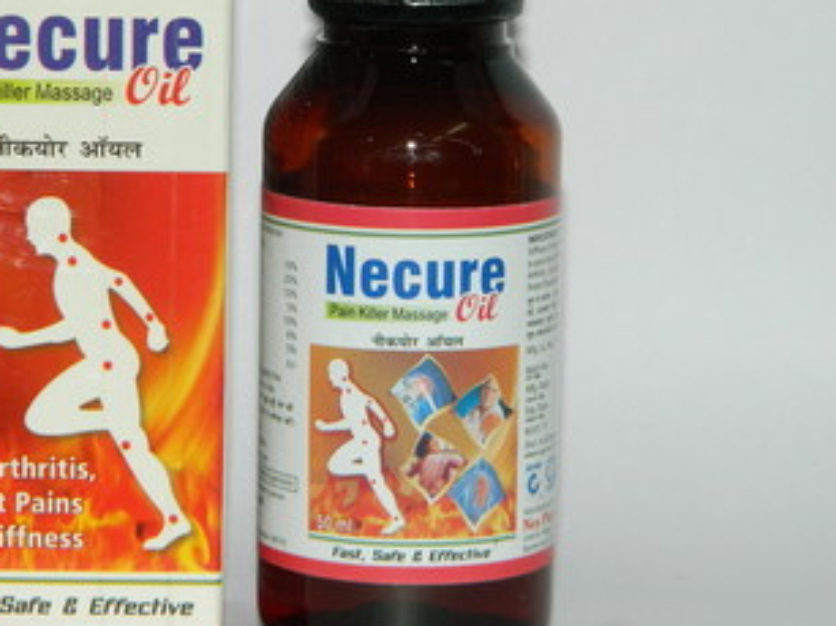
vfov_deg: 7.1
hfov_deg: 9.4
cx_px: 251
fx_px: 5070
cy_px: 241
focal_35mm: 210
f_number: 4.7
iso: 200
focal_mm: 23.2
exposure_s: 1/60
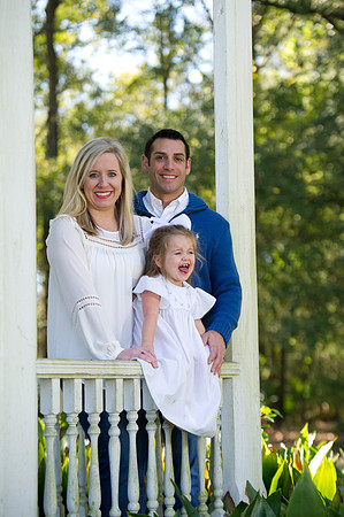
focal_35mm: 100
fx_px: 1437
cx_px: 172
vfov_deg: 20.4
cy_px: 258
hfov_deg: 13.7
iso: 200
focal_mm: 100
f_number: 3.5
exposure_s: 1/200
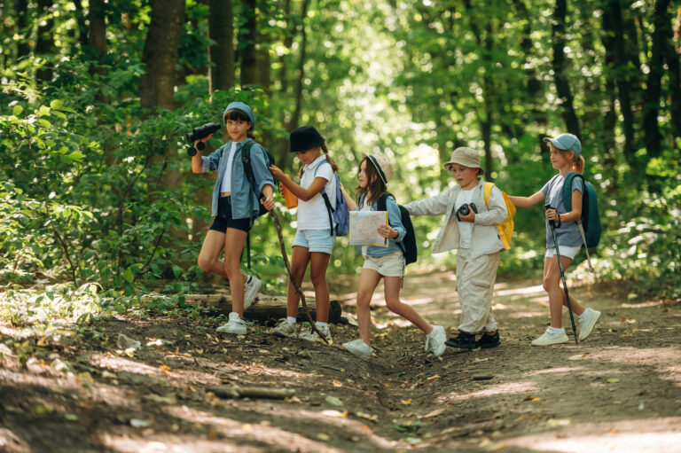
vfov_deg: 9.4
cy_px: 226
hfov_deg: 14.2
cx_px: 340
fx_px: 2741
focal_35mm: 145
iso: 1600
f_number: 2.8
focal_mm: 145
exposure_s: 1/500
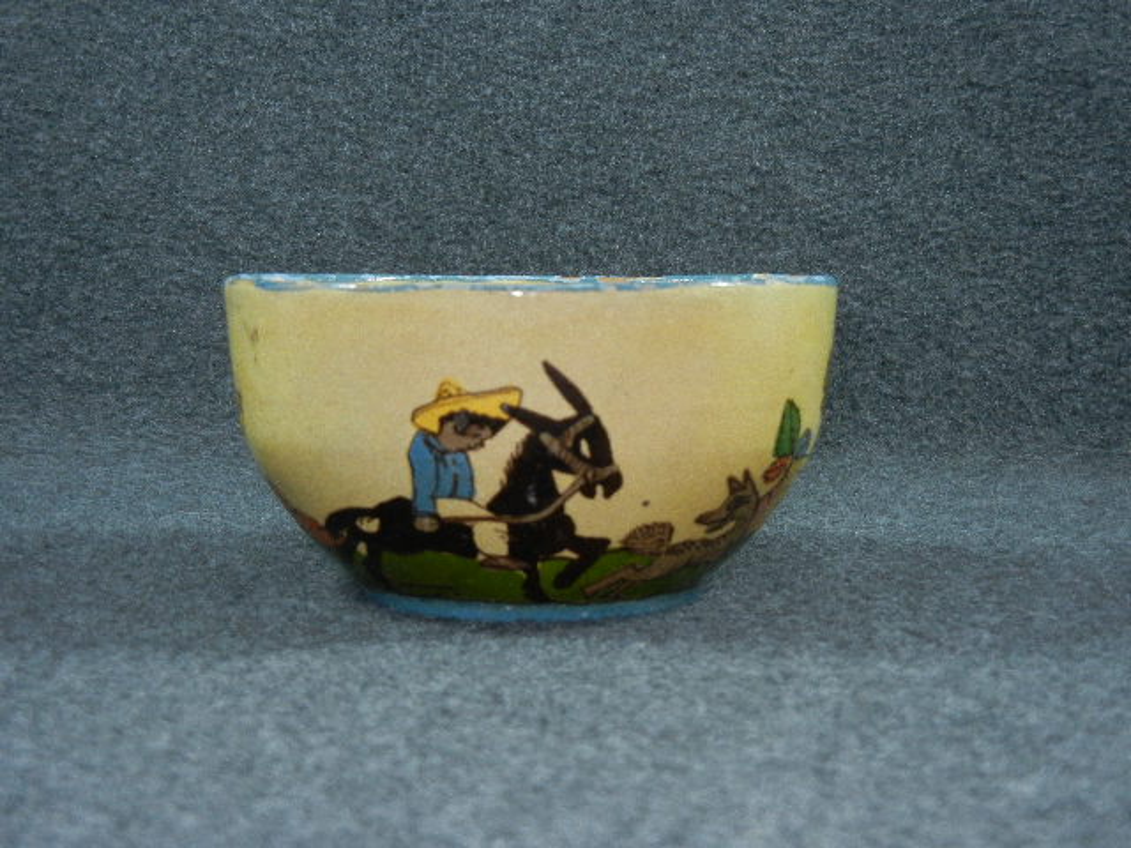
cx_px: 566
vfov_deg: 24.8
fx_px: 1928
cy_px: 424
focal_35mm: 59
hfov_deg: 32.7
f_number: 4
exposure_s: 1/30
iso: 577
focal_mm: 10.6
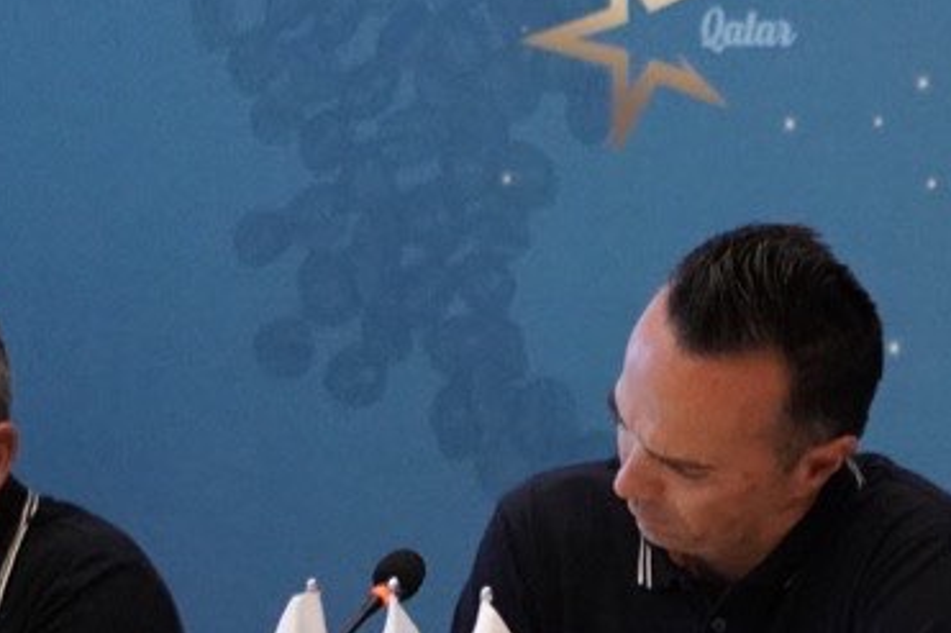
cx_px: 1405
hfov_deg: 8.5
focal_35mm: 237
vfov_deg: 5.7
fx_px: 6258
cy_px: 1099
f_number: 1.8
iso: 8000
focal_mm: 55
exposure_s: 1/2500
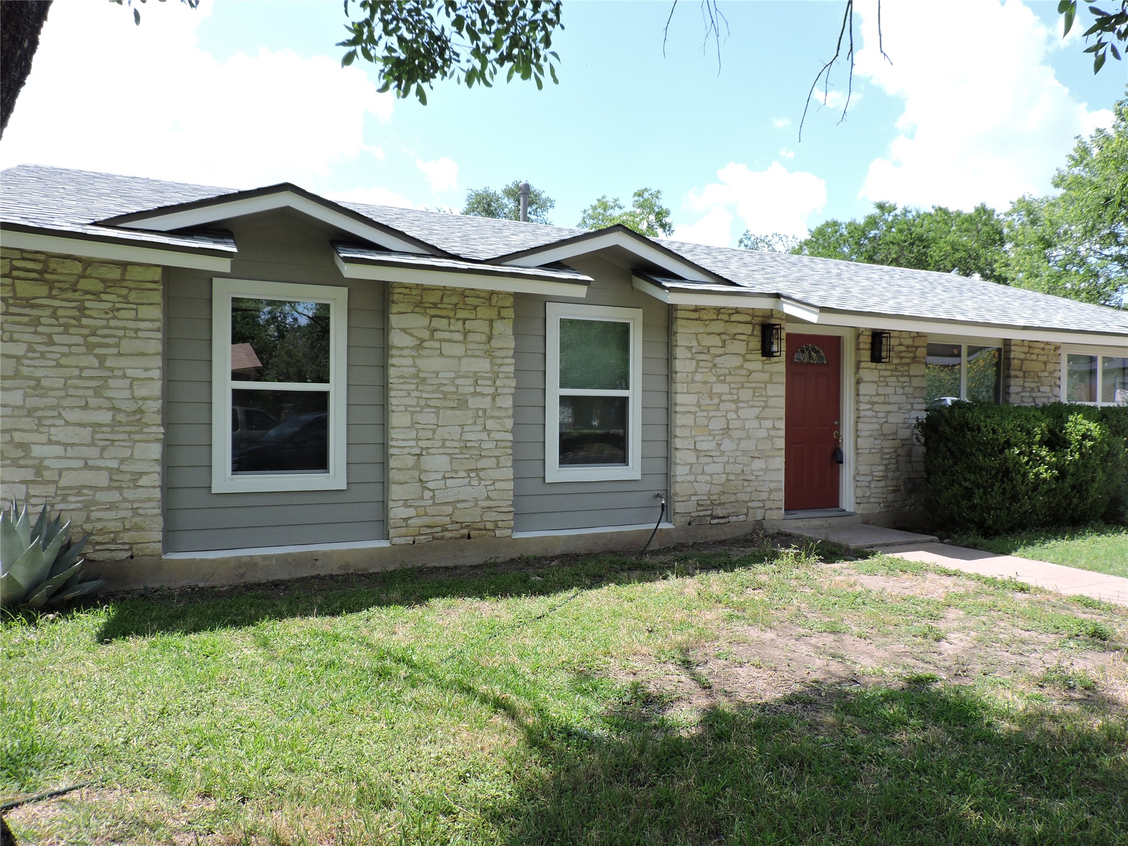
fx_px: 782
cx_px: 564
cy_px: 423
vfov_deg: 56.8
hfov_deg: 71.6
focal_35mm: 24
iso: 100
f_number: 3
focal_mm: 4.3
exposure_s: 1/640
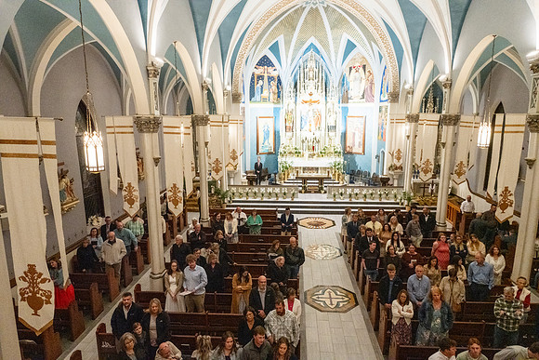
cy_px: 180
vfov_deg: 53.2
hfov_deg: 73.7
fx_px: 359
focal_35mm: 24
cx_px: 270
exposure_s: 1/60
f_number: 10
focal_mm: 24
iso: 5000
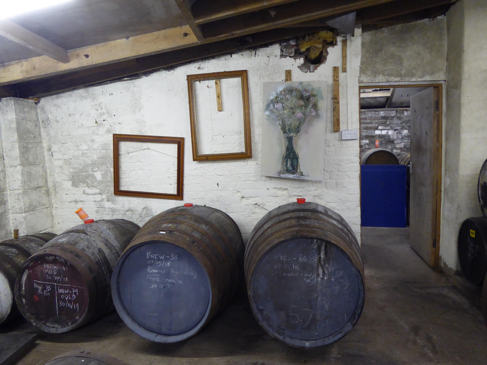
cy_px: 182
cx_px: 244
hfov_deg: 69.4
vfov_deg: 54.9
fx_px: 352
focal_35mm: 25
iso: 400
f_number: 3.3
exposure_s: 1/13
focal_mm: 4.3
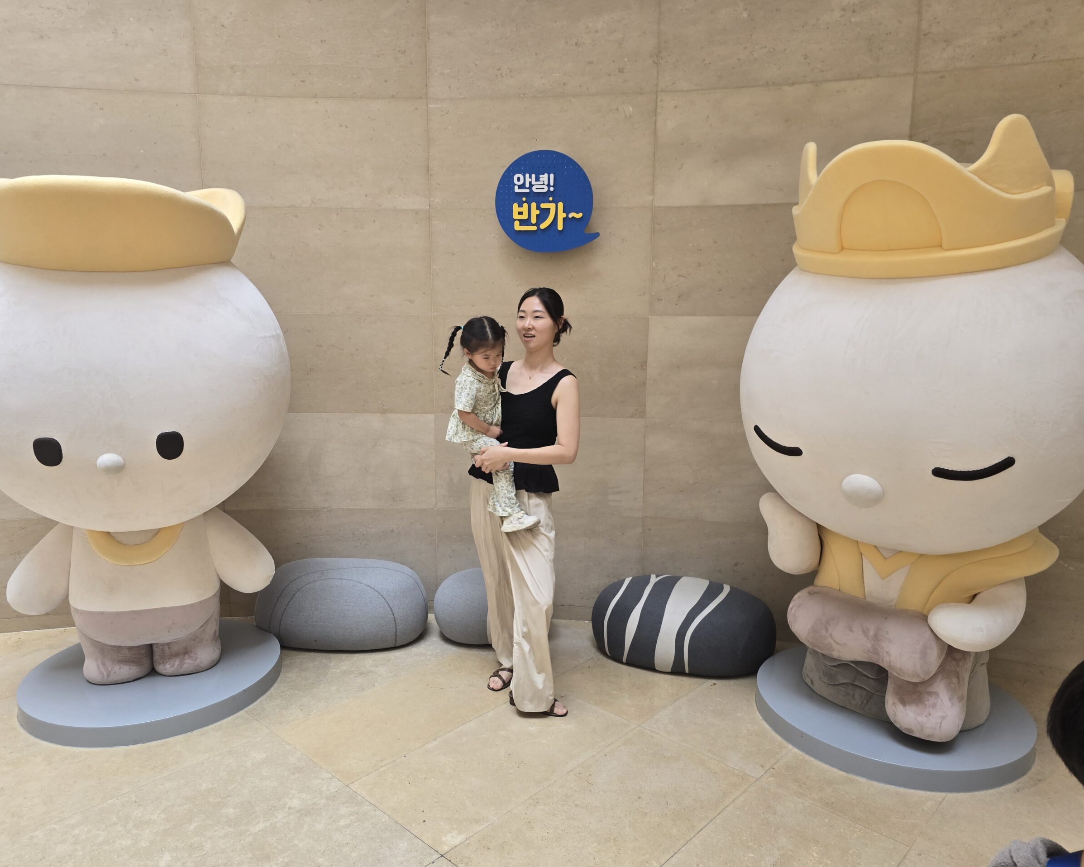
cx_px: 530
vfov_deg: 58.8
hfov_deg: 70.3
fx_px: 770
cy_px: 433
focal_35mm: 24
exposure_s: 1/120
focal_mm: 6.3
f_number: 1.7
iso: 80
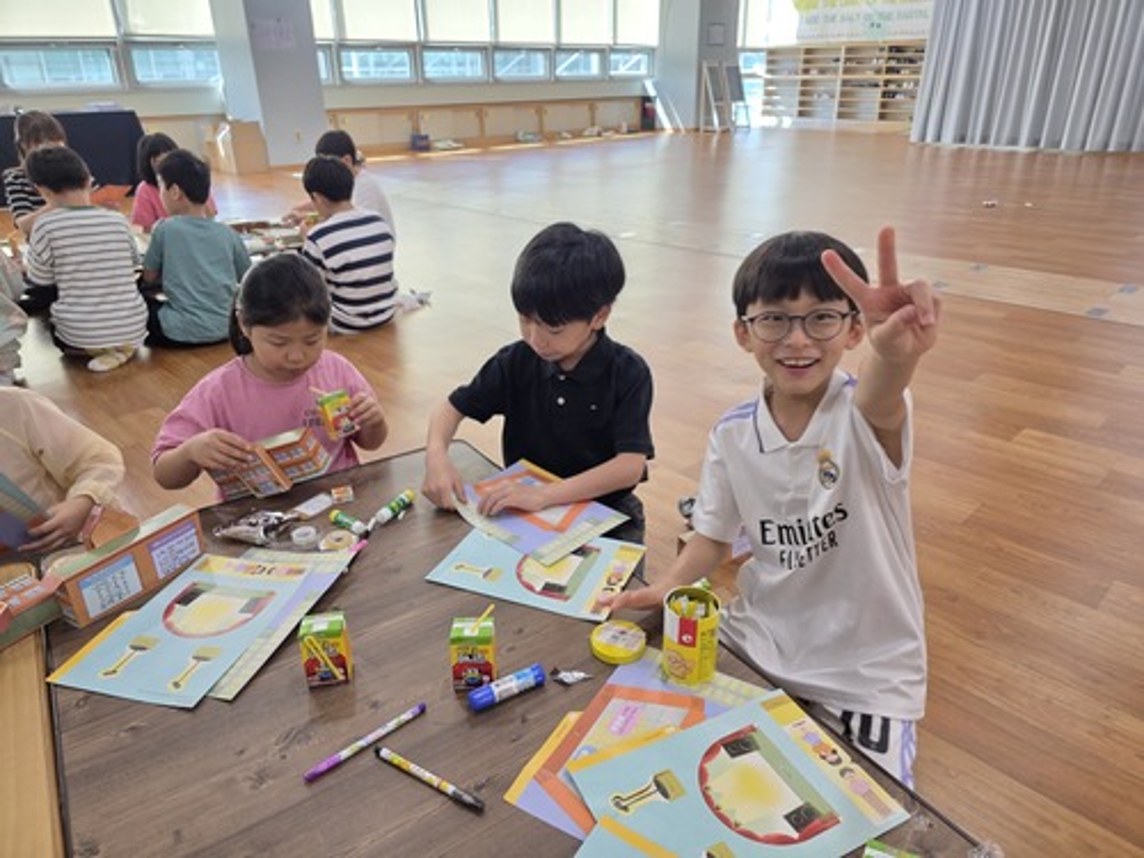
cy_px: 429
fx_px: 760
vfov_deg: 58.9
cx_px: 572
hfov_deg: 73.9
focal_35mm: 23
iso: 100
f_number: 1.7
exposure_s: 1/120
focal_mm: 6.3
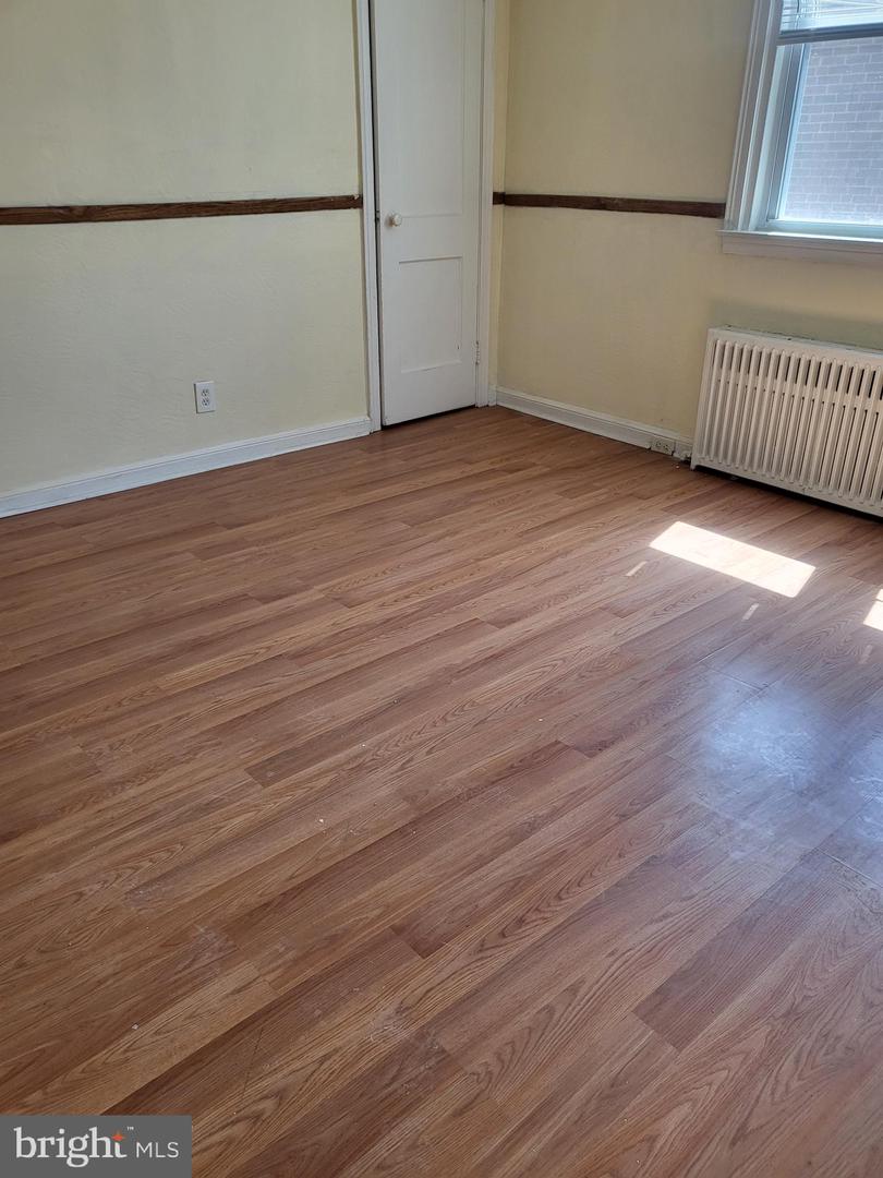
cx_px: 442
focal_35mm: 26
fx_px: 884
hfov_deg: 53.1
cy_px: 589
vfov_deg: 67.3
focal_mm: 4.25
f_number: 1.8
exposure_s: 1/120
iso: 80
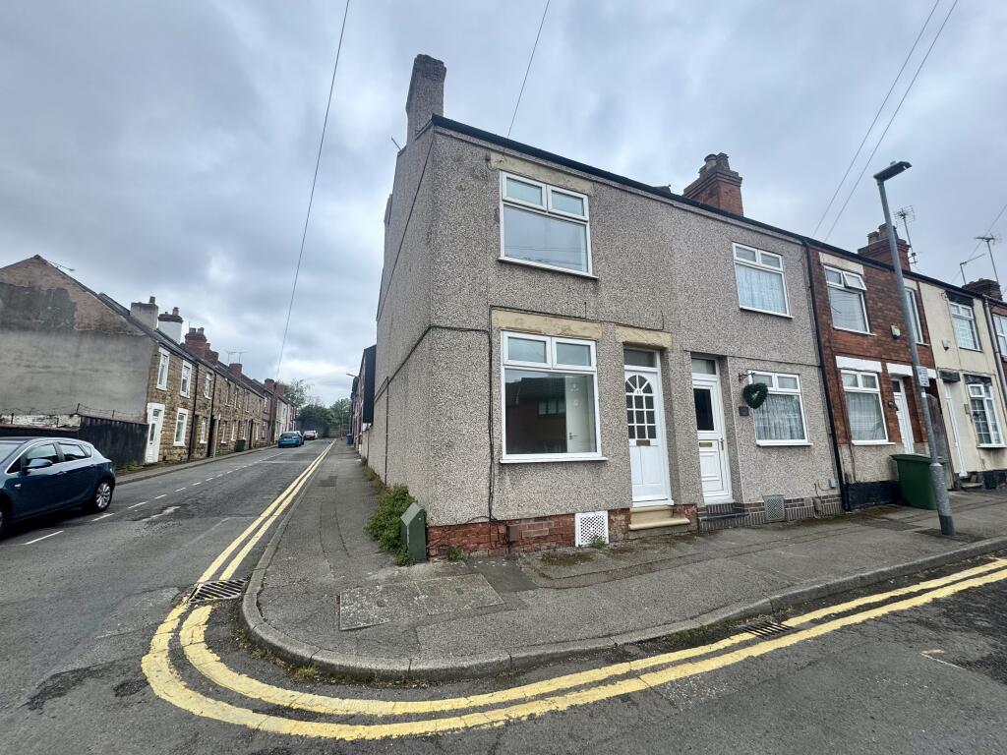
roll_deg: +1.2
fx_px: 407
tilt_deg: +9.0
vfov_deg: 85.7
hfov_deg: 102.1
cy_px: 378
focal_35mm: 14
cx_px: 504
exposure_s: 1/944
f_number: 2.2
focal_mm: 2.22
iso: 50
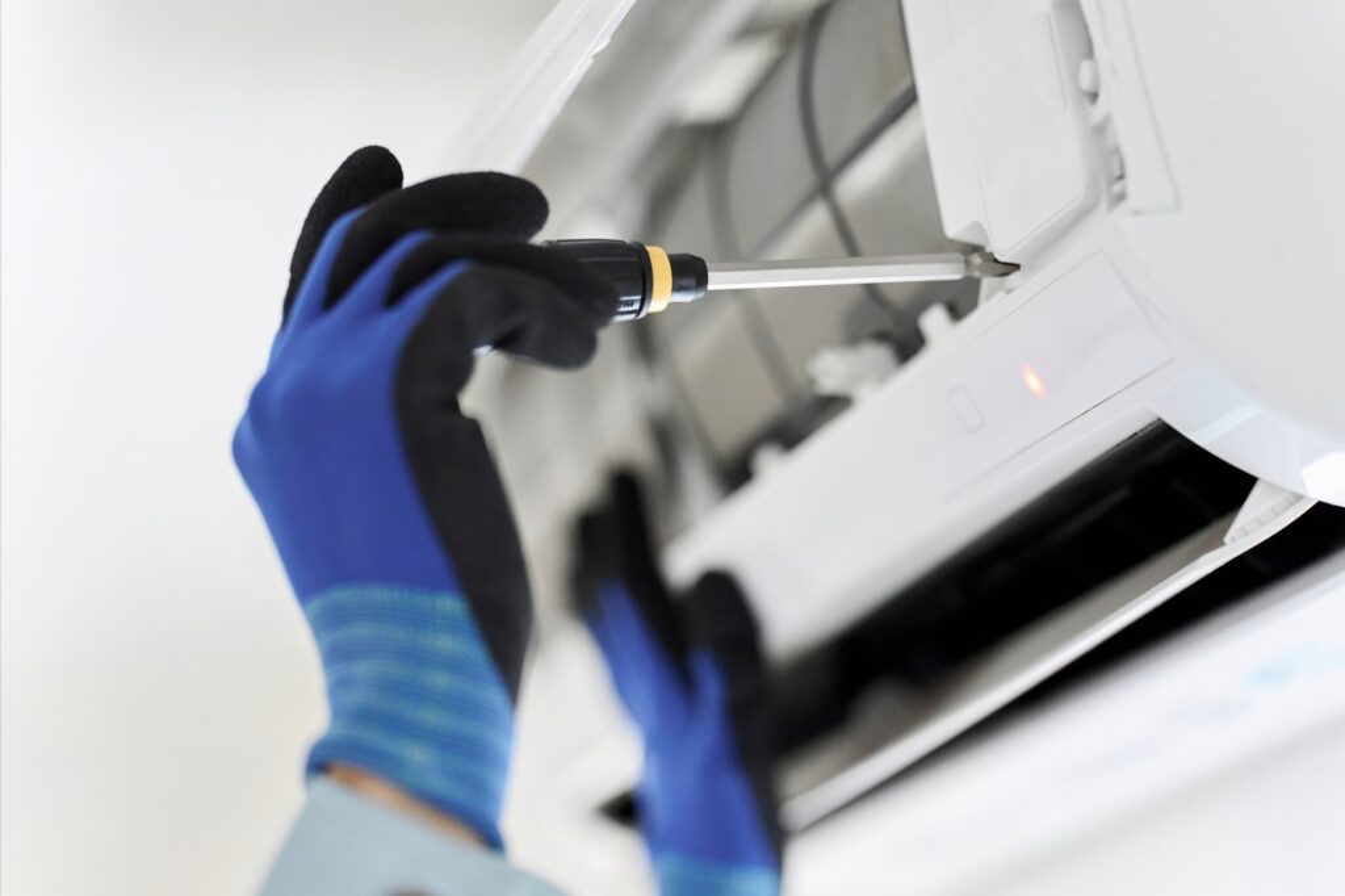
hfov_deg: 19.3
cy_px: 448
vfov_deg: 12.9
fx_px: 3959
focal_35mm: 106
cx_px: 672
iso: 1600
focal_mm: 106
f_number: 2.8
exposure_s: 1/125
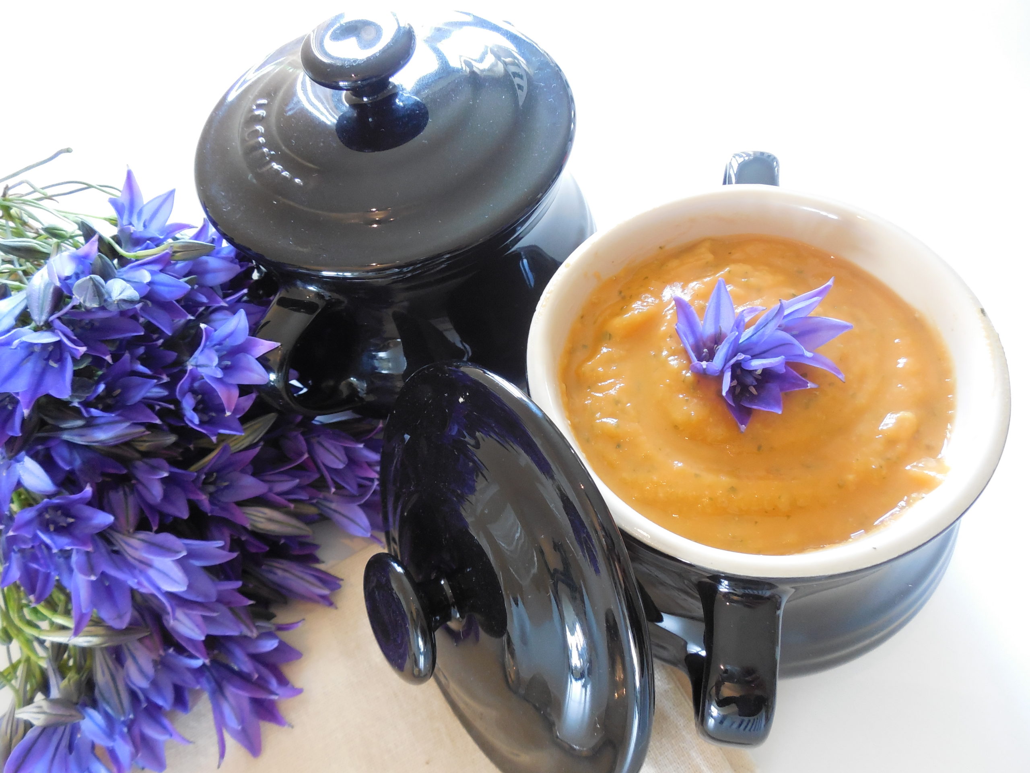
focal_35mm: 25
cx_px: 515
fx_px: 744
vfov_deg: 54.9
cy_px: 386
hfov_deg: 69.4
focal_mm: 4.5
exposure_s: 1/13
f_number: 3.3
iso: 400
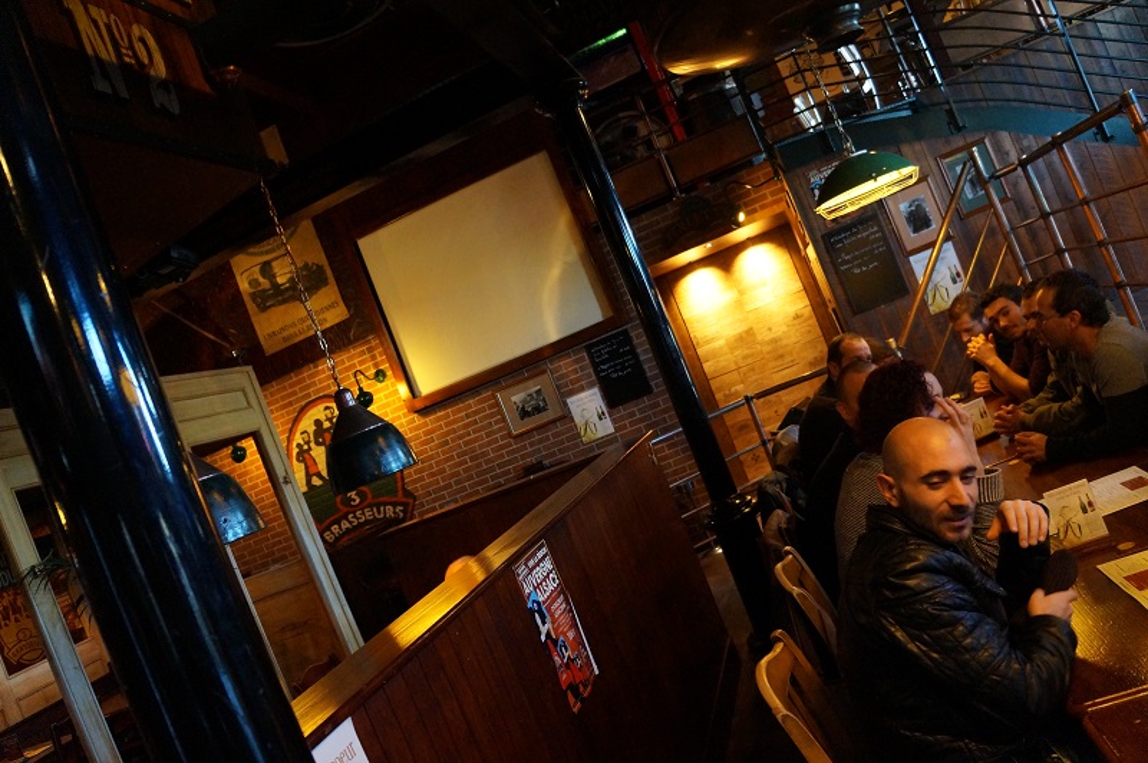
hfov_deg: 67.4
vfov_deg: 47.9
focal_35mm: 27
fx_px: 860
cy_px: 382
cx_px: 574
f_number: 3.5
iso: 3200
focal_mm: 18
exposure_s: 1/80
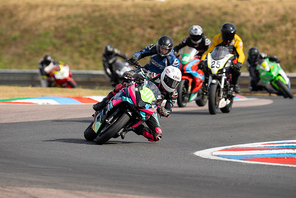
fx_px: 3658
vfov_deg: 3.1
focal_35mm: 445
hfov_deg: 4.6
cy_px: 88
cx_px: 131
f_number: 5
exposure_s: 1/500
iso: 64
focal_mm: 400
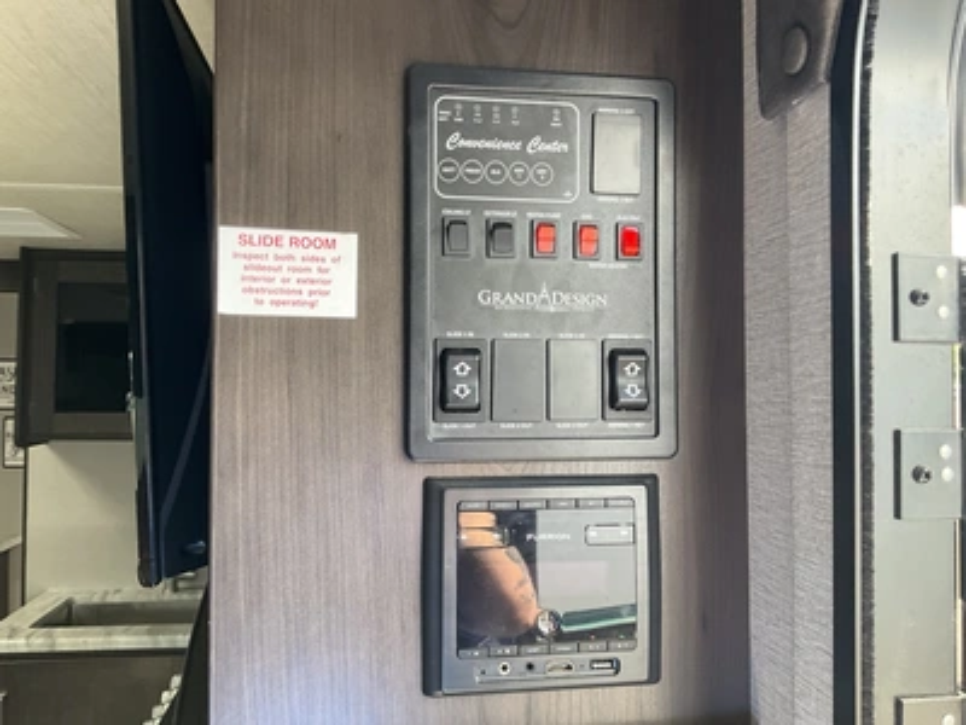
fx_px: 809
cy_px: 362
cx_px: 483
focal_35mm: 29
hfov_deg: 61.7
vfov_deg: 48.2
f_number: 1.8
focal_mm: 3
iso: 50
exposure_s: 1/122
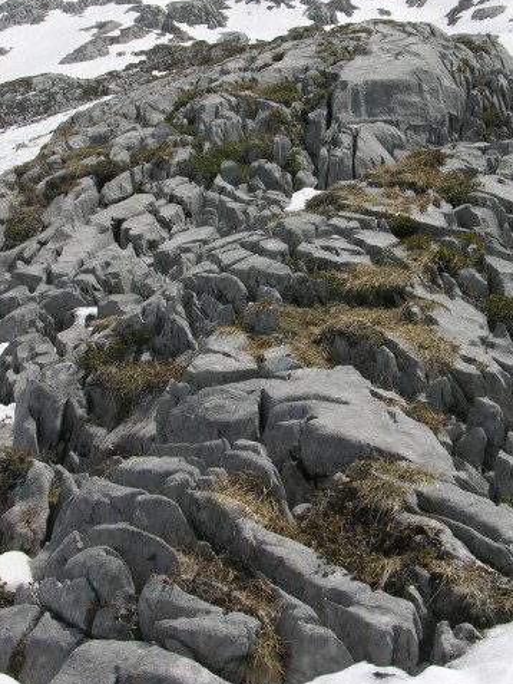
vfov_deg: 33.1
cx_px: 310
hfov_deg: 25.2
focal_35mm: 58
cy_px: 280
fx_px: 1146
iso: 50
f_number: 8
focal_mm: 9.2
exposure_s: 1/246
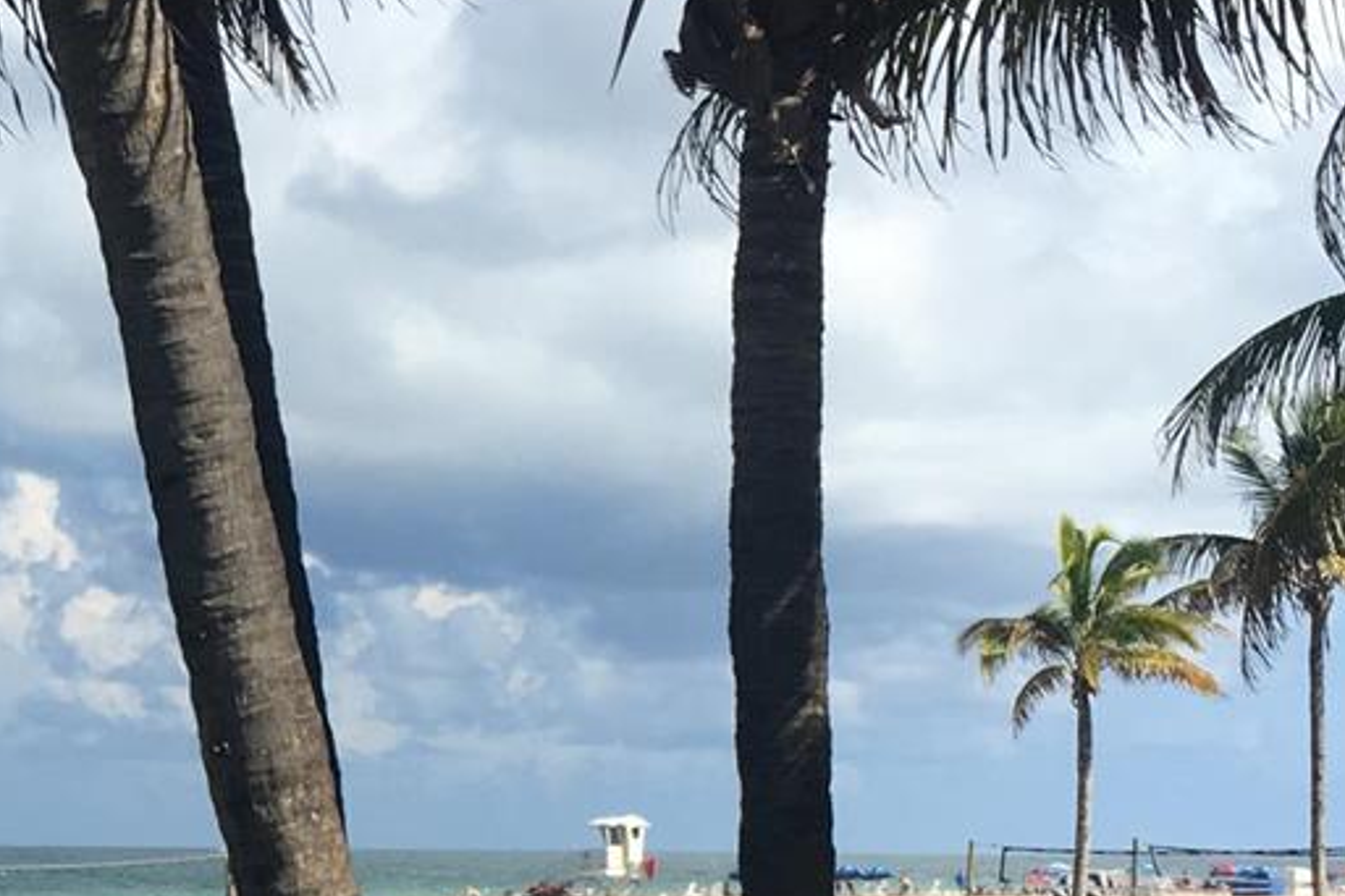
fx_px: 3512
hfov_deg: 20.8
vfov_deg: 14.2
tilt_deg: -1.3
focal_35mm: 94
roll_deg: +0.9
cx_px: -66
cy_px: 990
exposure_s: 1/1508
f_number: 2.2
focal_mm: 4.15
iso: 25
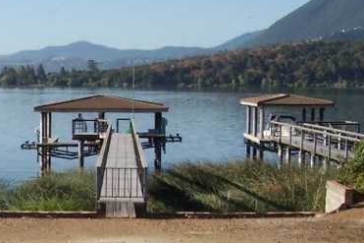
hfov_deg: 18.5
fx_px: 1061
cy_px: 182
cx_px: -70
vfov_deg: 13.0
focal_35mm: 105
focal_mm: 8
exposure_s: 1/700
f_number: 4.8
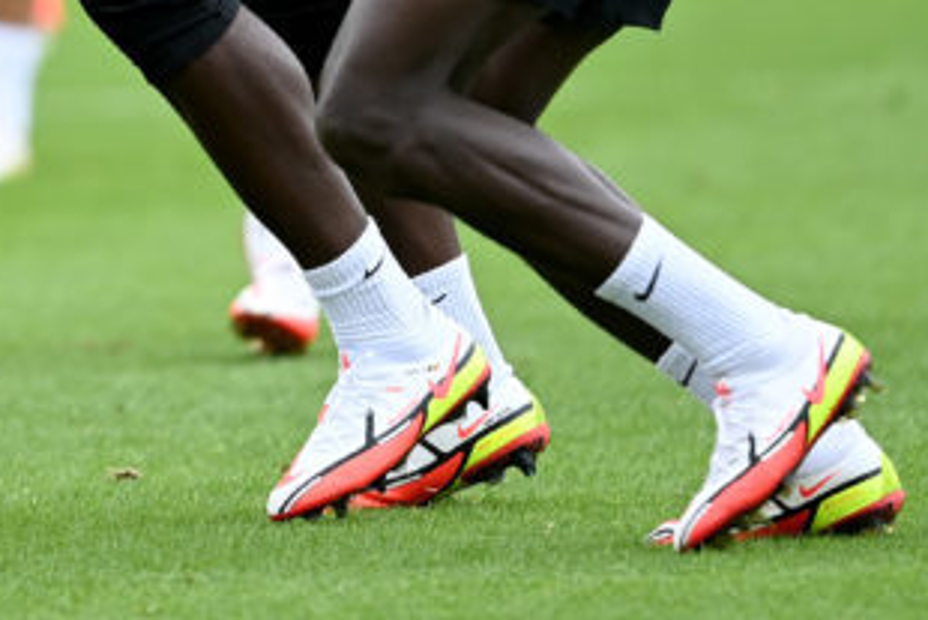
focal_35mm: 1320
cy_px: -250
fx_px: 34041
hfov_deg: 1.6
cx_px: -165
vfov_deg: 1.0
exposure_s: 1/2000
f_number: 2.8
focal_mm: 400
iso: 400
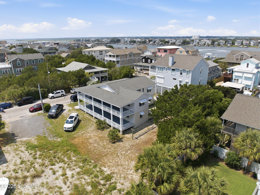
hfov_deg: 71.6
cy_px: 98
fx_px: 180
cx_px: 130
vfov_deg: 56.8
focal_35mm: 24
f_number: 2.8
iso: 100
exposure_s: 1/160
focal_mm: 12.3
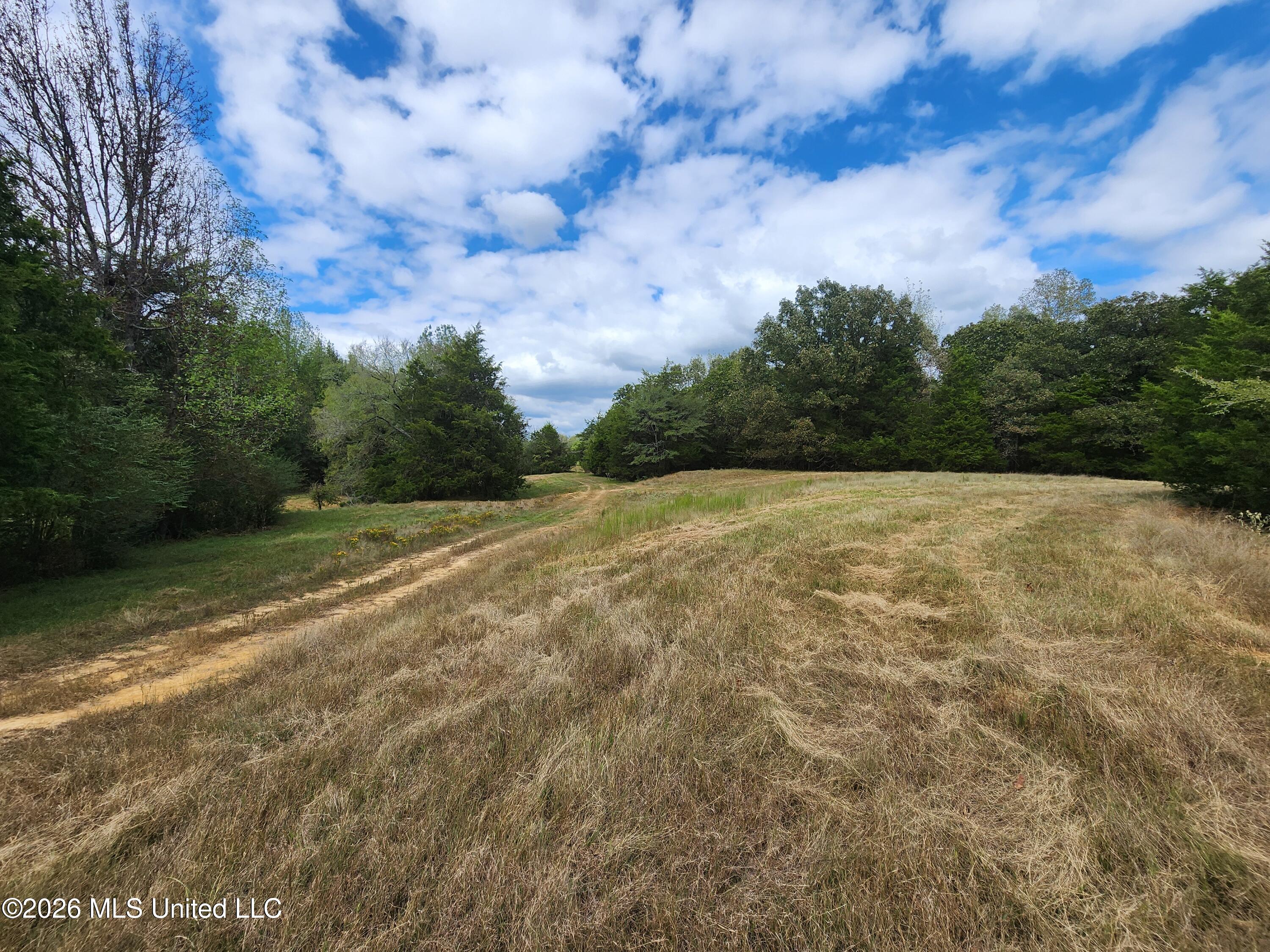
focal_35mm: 13
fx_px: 477
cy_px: 476
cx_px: 635
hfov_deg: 106.2
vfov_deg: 89.9
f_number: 2.2
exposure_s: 1/1819
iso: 50
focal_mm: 2.2
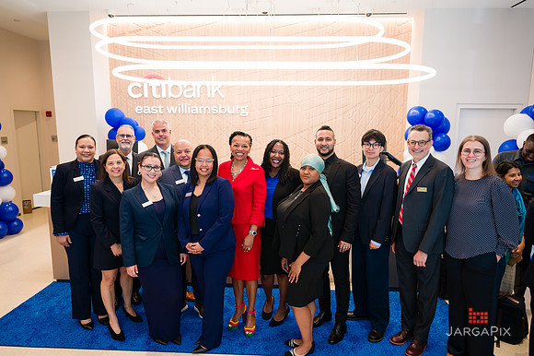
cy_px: 178
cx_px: 267
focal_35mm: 24
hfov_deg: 73.7
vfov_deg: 53.0
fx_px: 356
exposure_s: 1/200
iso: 1000
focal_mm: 24
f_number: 4
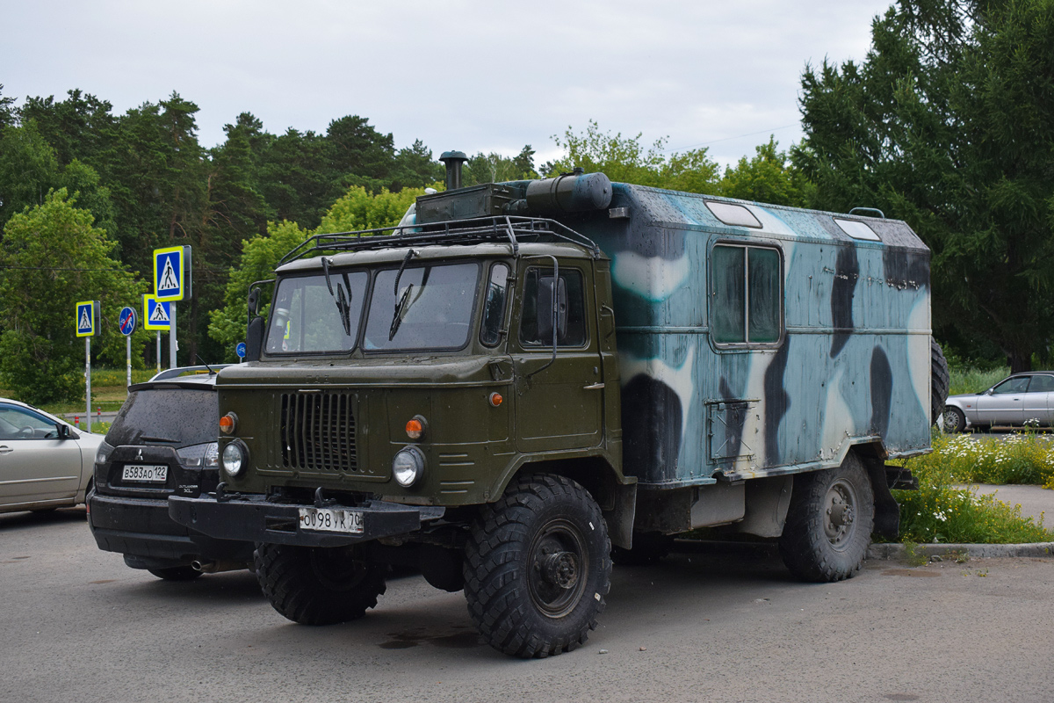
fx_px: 1317
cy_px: 352
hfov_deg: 43.6
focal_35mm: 45
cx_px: 527
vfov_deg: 29.9
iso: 800
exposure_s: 1/800
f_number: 5.6
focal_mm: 30
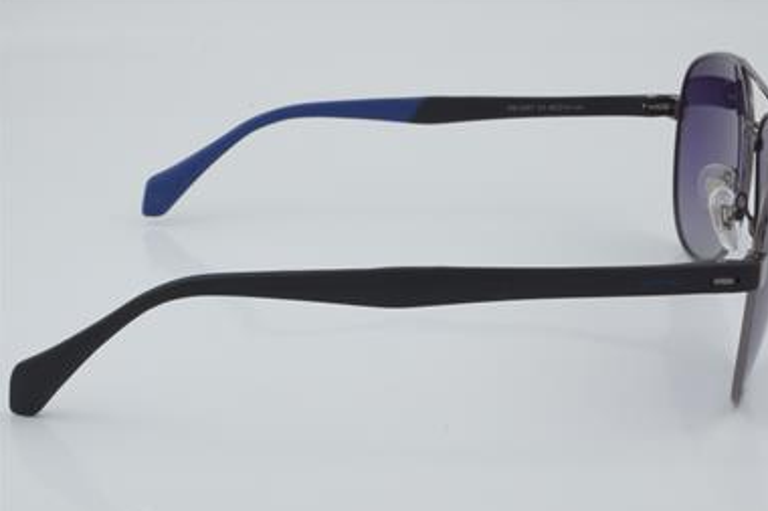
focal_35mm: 79
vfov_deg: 17.3
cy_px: 257
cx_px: 400
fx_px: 1685
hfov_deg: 25.7
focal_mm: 50
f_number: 32
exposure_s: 1/3
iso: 100
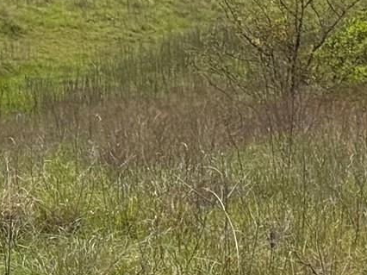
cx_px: 73
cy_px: -147
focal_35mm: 231
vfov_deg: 6.3
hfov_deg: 8.6
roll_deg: -0.4
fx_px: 2448
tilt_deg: -1.9
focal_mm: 6.76
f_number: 1.78
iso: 64
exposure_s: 1/11364
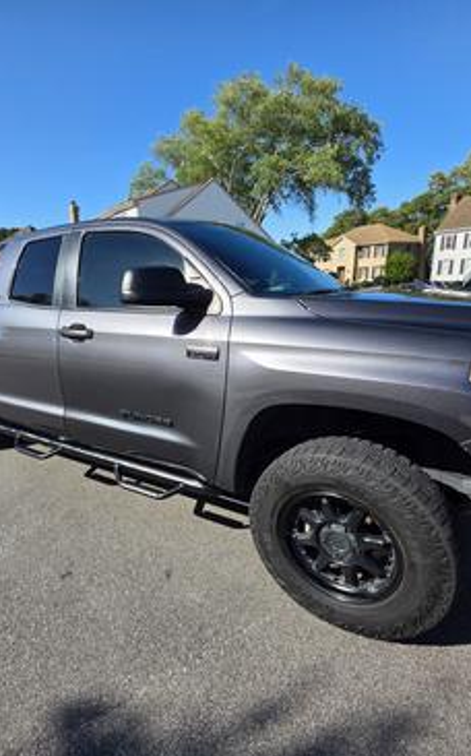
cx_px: 138
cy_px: 386
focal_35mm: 19
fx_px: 391
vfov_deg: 88.0
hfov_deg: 59.9
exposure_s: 1/1517
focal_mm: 2.2
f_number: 1.9
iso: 40
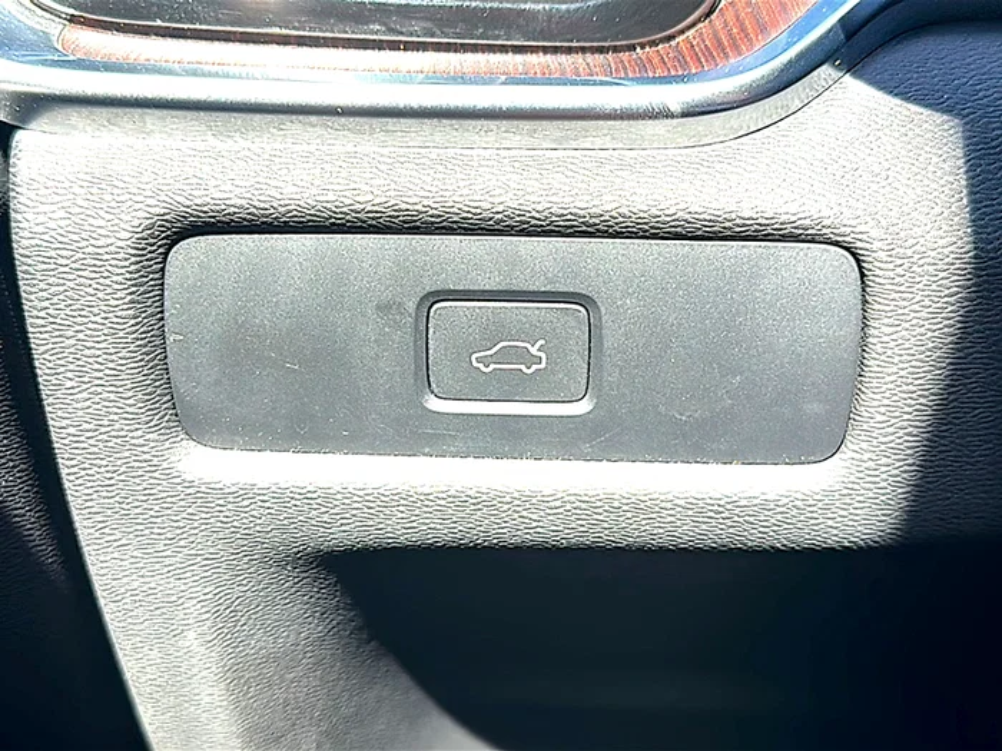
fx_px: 1158
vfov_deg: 36.0
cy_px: 376
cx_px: 501
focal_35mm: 40
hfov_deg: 46.8
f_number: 1.78
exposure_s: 1/319
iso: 80
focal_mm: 6.86
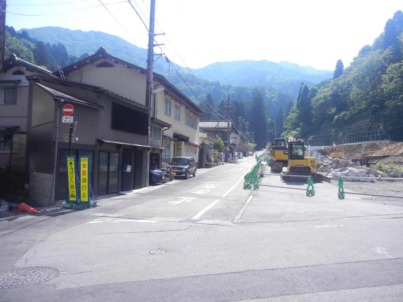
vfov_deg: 46.8
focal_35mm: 30
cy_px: 151
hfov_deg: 60.0
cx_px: 202
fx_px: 349
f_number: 3.5
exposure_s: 1/735
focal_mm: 5.4
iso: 160
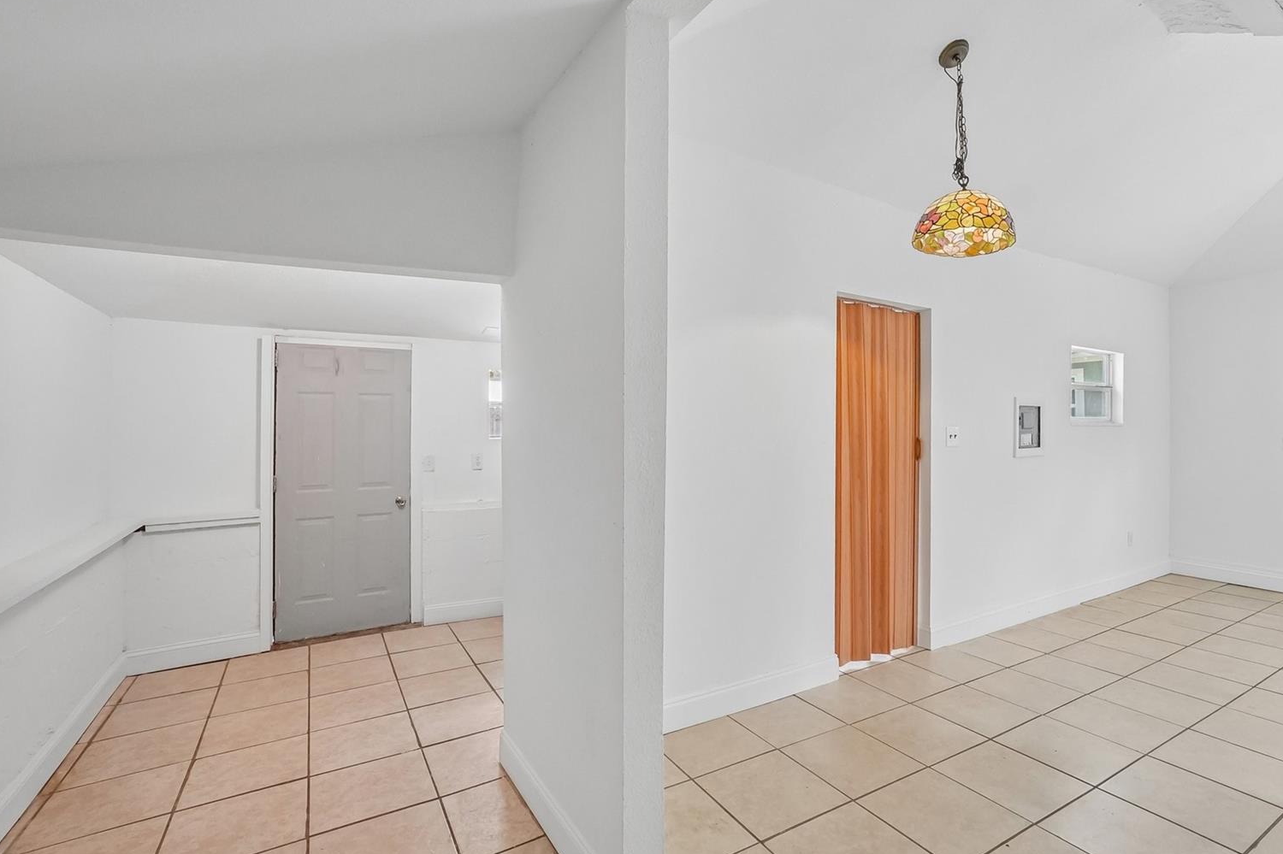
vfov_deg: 73.7
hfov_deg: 96.7
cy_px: 444
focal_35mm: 16
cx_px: 675
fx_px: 570
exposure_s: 1/30
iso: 640
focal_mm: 10
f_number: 8
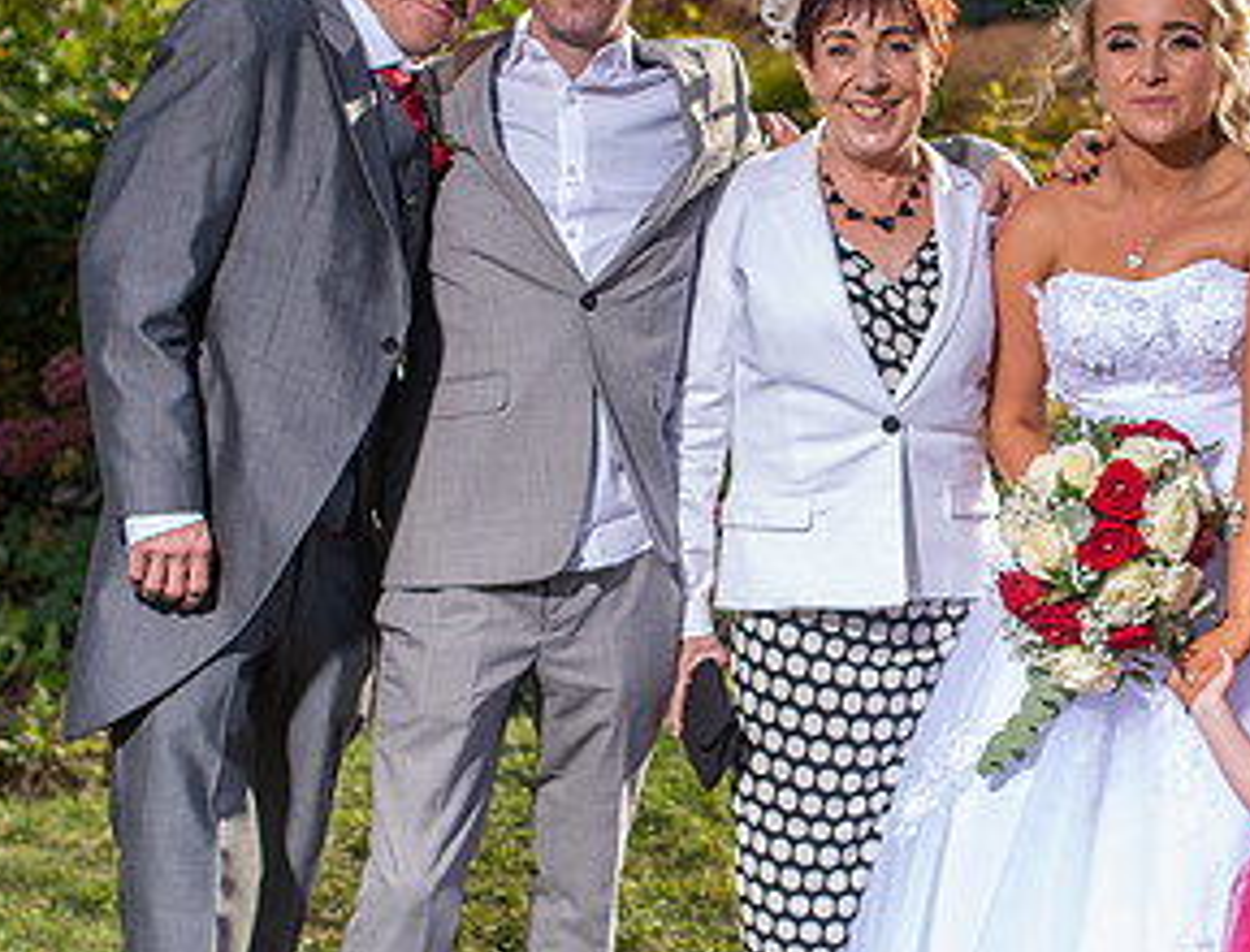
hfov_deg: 24.6
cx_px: 1094
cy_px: 553
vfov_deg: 19.3
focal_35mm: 77
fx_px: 2796
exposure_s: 1/1600
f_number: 2.8
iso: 125
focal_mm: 35
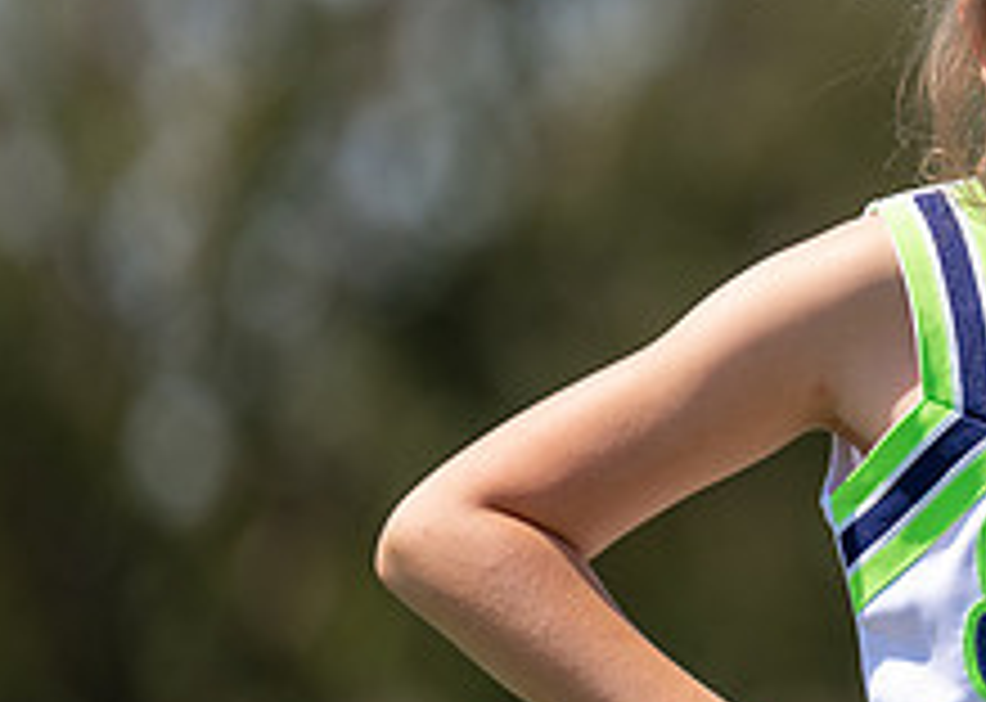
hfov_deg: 3.0
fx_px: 18913
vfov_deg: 2.1
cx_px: 1324
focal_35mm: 676
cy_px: 335
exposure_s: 1/1600
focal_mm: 200
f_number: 2.8
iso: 100
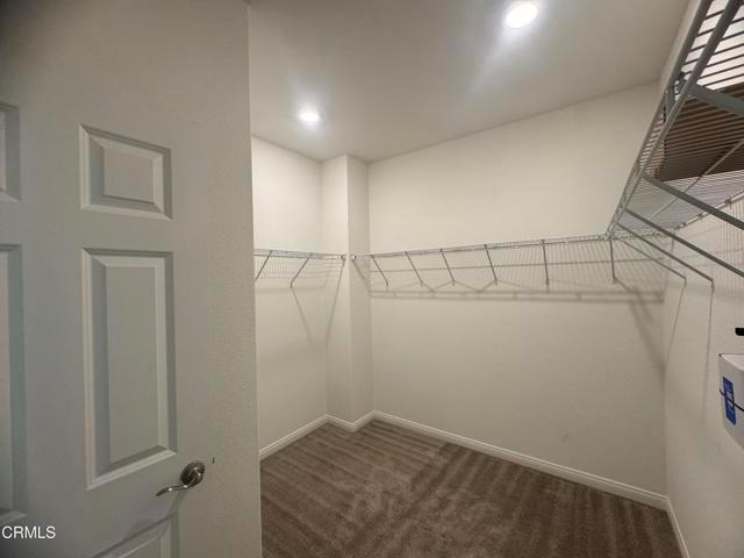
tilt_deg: -1.0
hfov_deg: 102.1
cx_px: 372
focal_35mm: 14
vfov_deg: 85.7
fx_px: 301
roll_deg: +1.0
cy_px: 279
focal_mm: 2.22
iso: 200
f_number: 2.2
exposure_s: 1/120
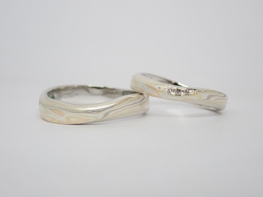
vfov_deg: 19.1
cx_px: 132
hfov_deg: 25.3
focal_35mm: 77
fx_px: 585
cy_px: 98
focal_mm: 13.65
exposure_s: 1/100
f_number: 4.1
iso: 200
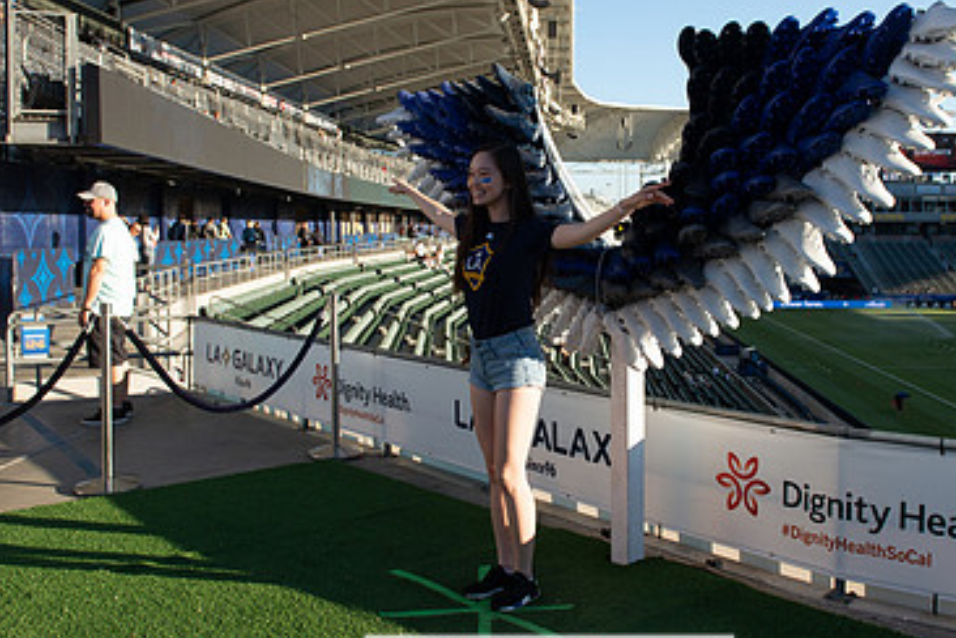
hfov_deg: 50.5
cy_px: 278
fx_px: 1009
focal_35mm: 38
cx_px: 549
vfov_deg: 35.0
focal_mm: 24
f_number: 4.5
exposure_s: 1/800
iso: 200
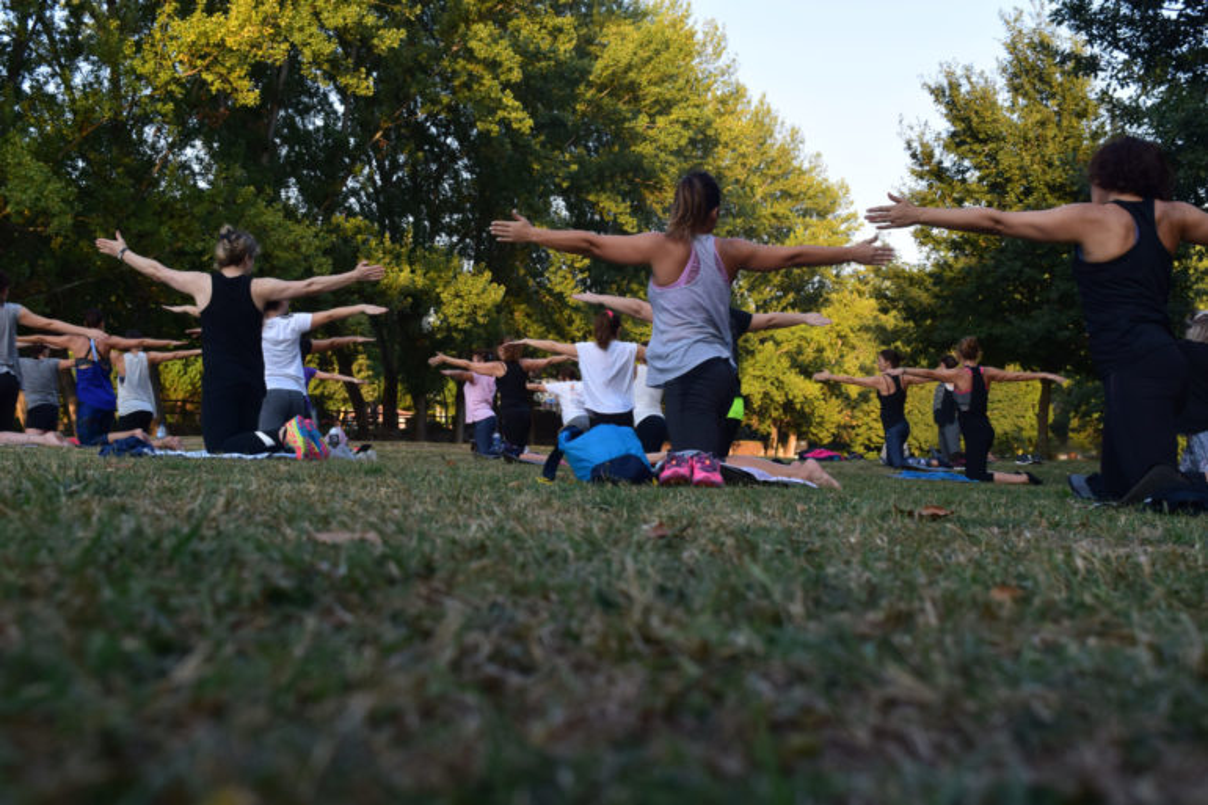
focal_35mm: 36
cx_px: 604
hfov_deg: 53.1
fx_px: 1208
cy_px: 402
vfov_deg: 36.9
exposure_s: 1/200
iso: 400
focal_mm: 24
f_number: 10
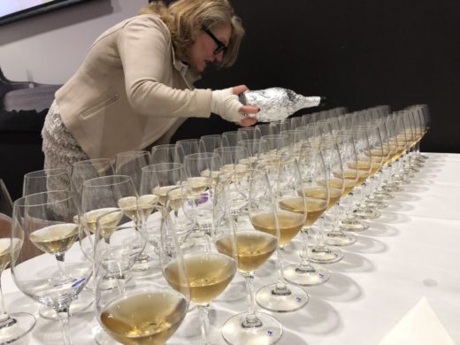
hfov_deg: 63.4
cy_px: 172
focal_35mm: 28
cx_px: 230
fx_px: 372
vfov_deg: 49.7
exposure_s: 1/30
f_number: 1.8
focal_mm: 3.99
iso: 40
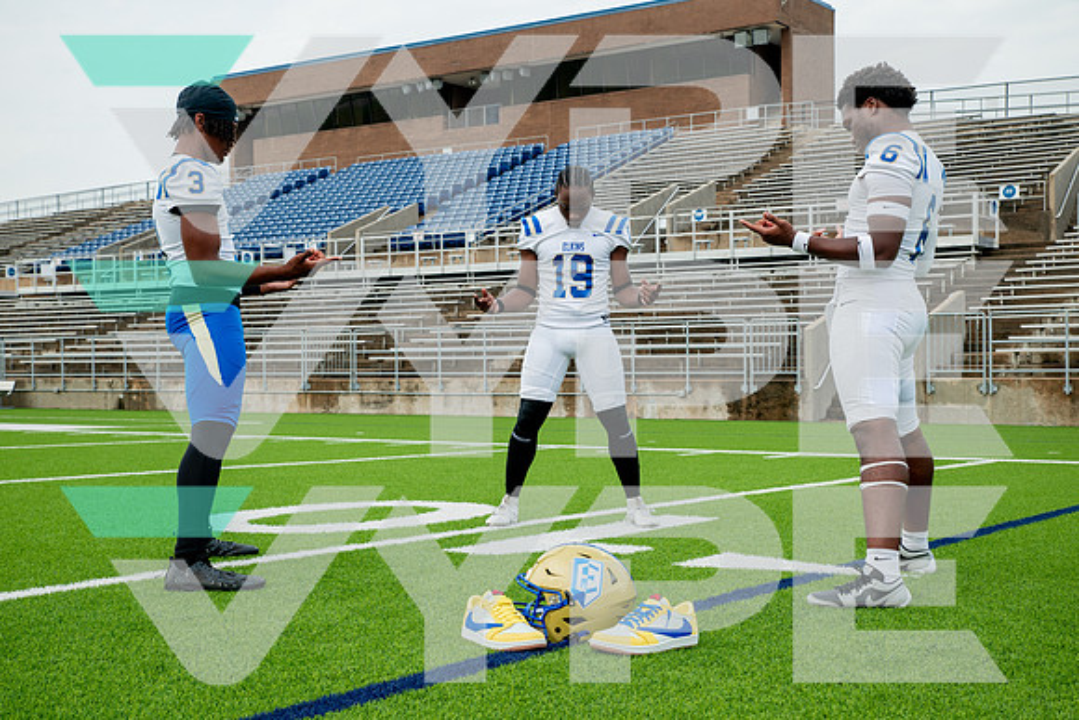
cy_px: 360
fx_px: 1439
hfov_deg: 41.1
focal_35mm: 48
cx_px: 540
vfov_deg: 28.1
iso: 200
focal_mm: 48
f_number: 7.1
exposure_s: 1/320
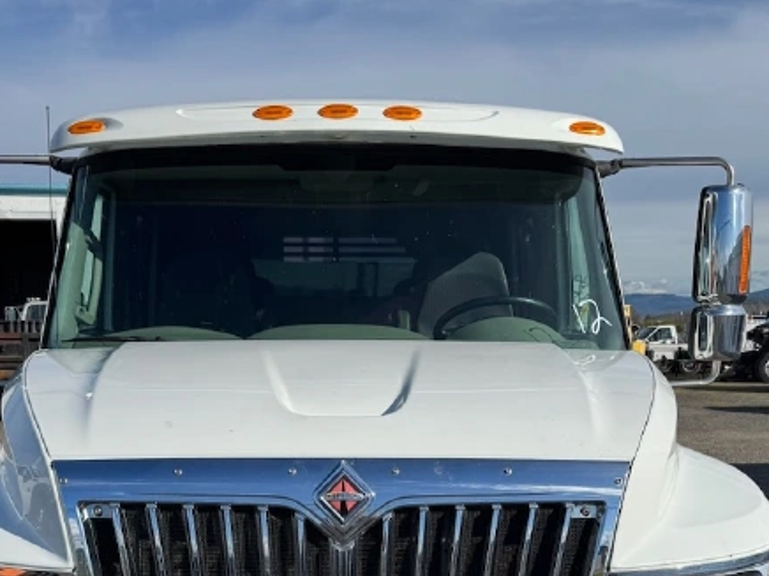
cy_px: 527
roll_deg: +0.5
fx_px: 977
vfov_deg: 31.2
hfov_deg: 42.9
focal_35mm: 44
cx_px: 349
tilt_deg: -12.7
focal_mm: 6.76
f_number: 1.78
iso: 80
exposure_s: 1/6410
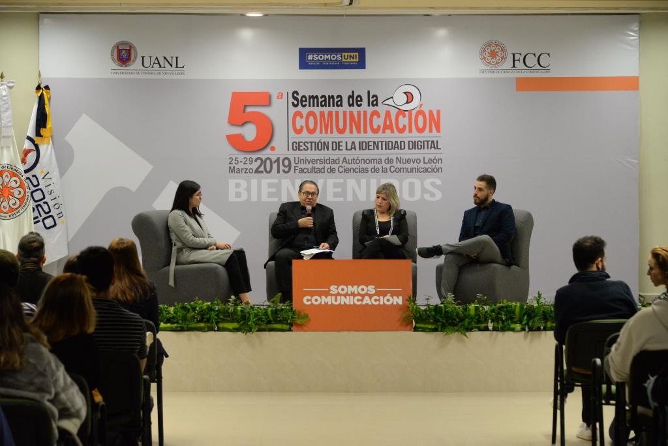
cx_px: 334
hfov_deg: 20.4
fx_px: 1857
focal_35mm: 100
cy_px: 223
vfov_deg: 13.7
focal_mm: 100
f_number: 5.3
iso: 5000
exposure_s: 1/160
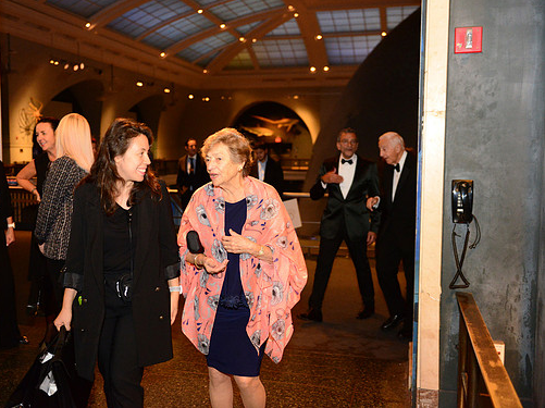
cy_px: 199
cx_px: 231
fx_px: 614
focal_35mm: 39
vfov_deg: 36.8
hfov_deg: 47.7
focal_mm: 35
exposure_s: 1/60
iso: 4000
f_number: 2.8
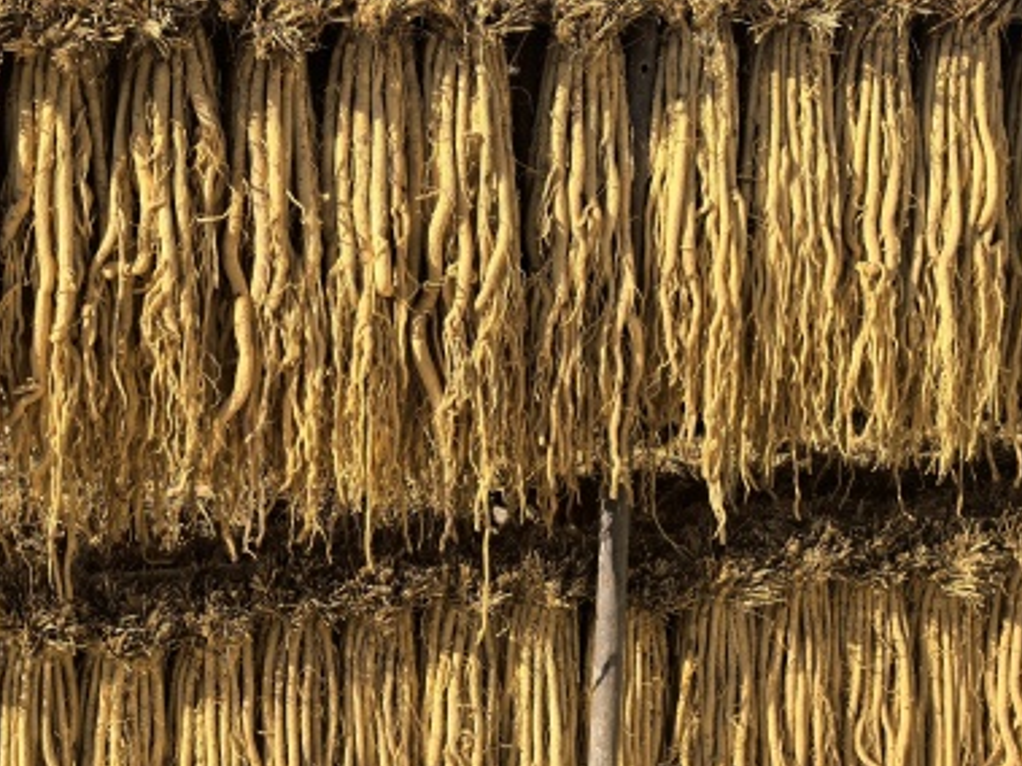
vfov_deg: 25.6
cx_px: 380
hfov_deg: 33.6
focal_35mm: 57
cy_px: 340
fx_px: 1682
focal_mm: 6.98
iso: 50
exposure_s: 1/1520
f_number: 2
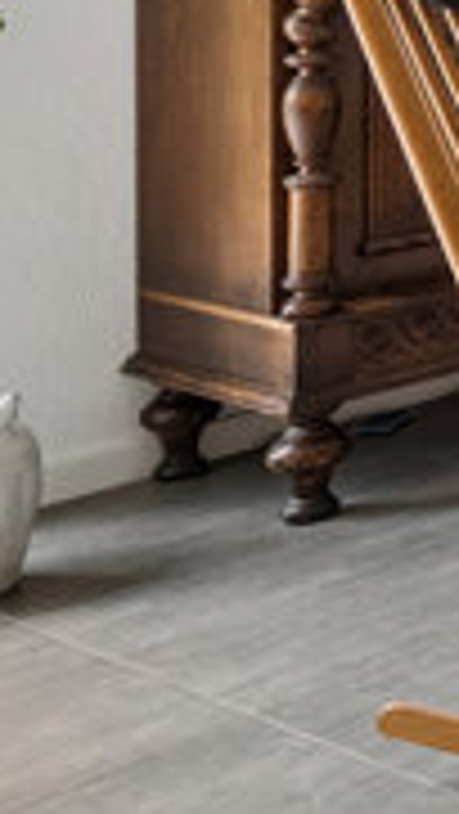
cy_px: -164
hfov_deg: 9.2
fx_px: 1599
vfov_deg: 25.6
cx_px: 1652
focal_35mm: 74
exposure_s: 1/2.5
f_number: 6.3
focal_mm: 16
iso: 400
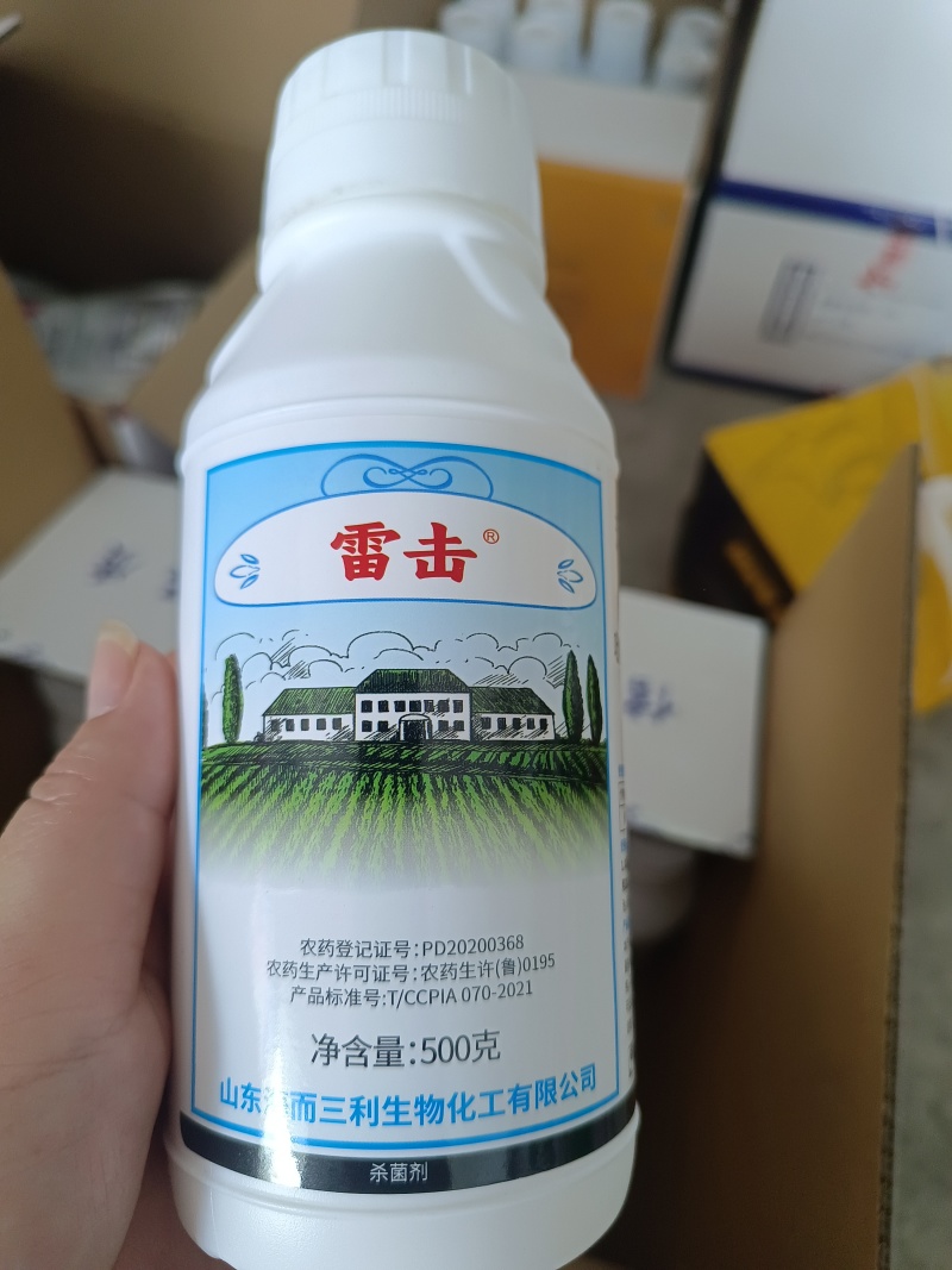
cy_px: 635
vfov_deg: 73.9
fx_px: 844
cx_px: 476
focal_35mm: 23
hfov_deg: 58.9
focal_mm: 5.59
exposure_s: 1/50
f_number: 1.88
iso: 866
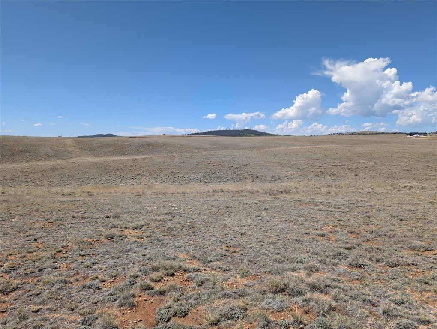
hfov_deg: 71.5
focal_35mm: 24
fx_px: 303
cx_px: 218
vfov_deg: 56.9
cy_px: 164
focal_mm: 6.9
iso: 21
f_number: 1.68
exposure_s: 1/1355
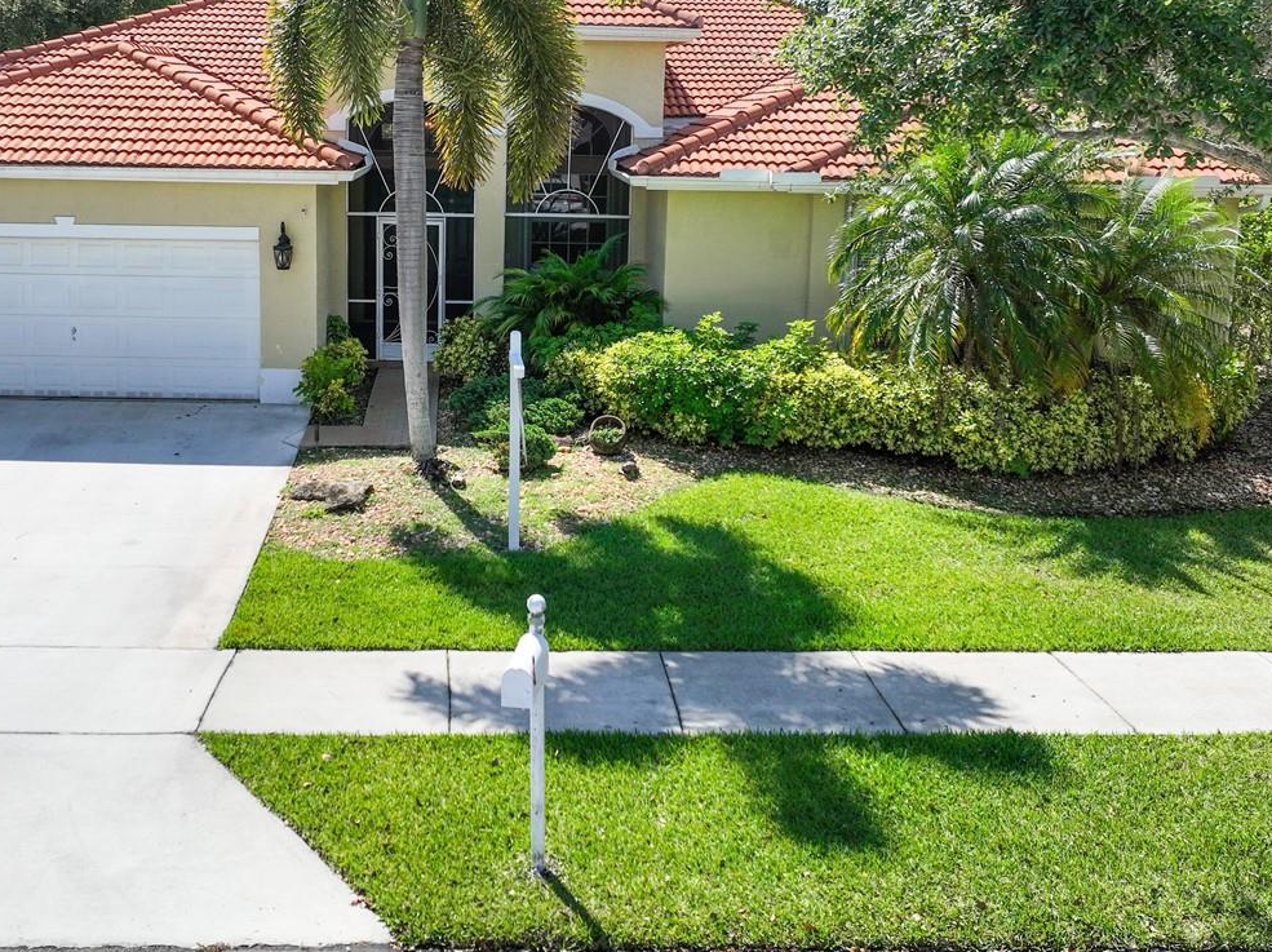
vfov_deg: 36.5
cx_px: 504
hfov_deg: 47.6
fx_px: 1432
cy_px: 355
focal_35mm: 39
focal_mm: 12.29
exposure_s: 1/3200
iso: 200
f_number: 2.8
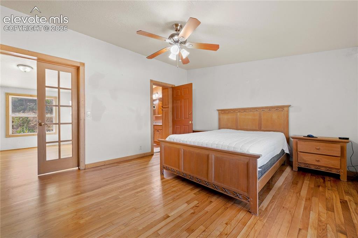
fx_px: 139
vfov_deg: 81.1
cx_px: 179
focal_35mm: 14
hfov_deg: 104.3
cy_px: 119
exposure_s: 1/4
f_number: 14
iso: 640
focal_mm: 14
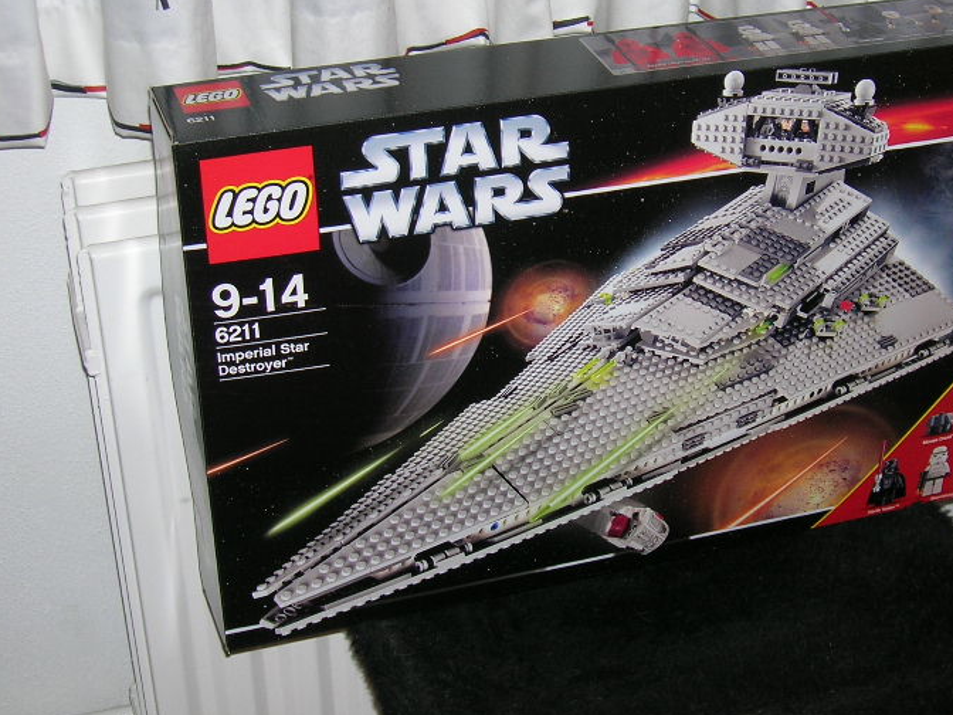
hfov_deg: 30.1
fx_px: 1762
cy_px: 348
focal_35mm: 64
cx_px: 600
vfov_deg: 22.9
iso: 50
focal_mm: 7
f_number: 3.1
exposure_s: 1/60.1
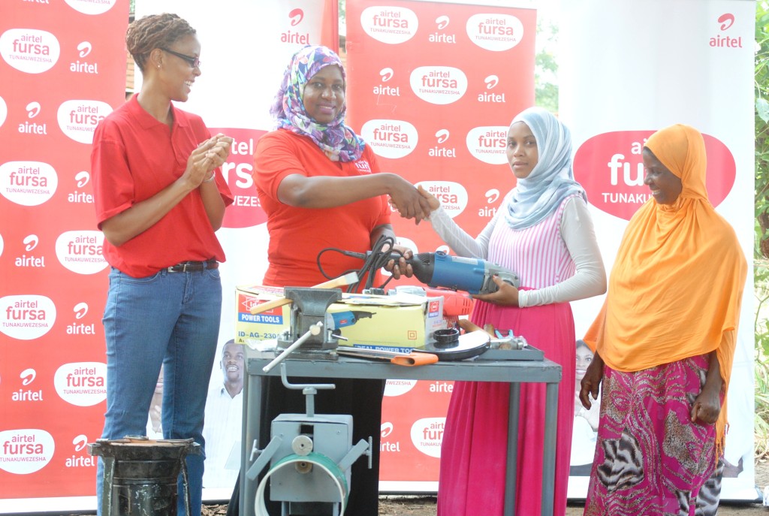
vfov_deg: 16.6
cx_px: 384
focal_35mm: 82
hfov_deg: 24.6
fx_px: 1766
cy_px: 258
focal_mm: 55
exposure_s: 1/250
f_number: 8
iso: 800
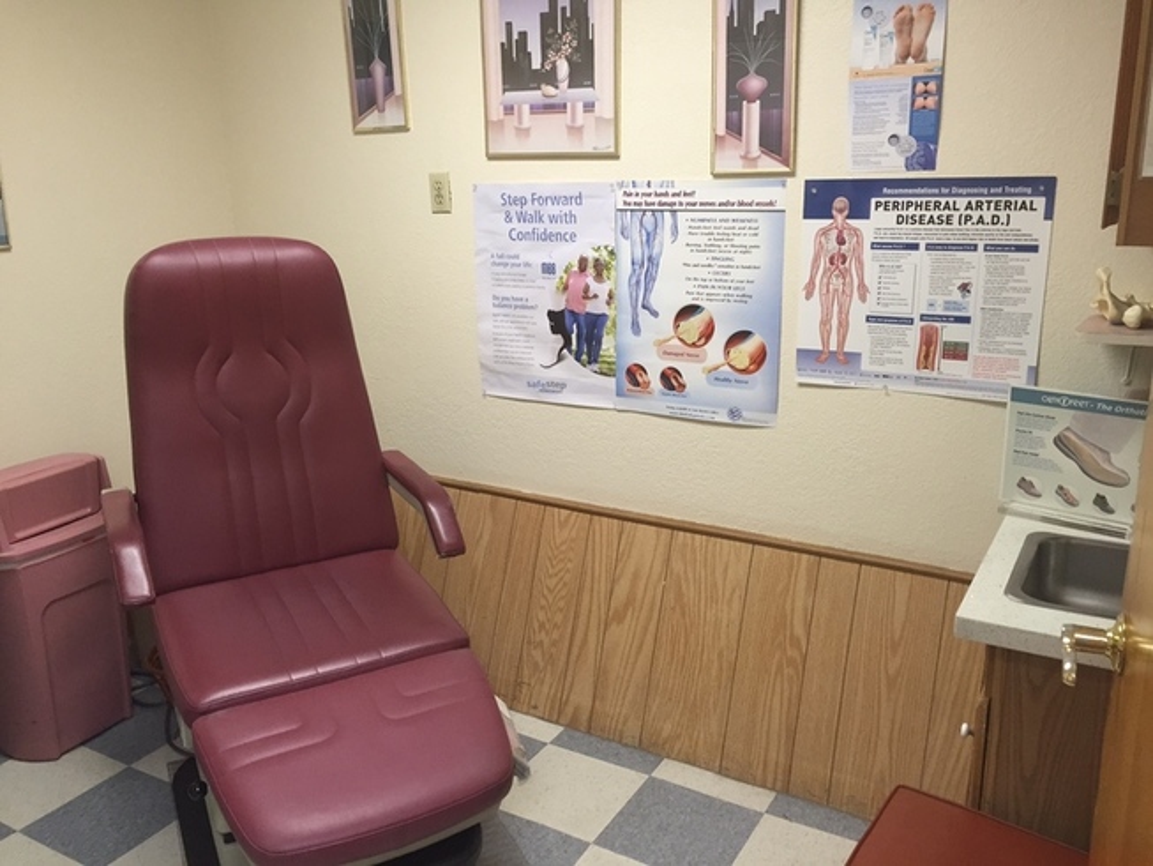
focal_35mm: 29
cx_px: 576
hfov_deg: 61.7
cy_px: 433
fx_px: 966
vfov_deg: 48.2
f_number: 2.2
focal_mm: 4.15
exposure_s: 1/30
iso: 100
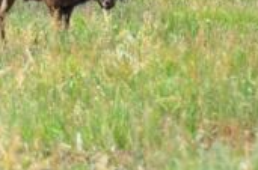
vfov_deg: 1.8
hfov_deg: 2.7
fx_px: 5416
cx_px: -146
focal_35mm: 758
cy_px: -61
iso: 200
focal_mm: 135
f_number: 5.6
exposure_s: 1/500
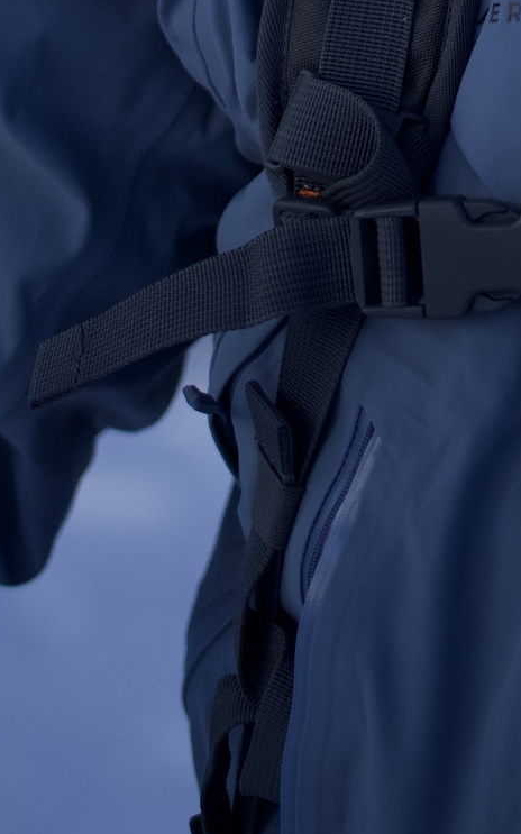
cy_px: -767
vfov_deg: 8.1
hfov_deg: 5.3
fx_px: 5615
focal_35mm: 247
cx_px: 834
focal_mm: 50
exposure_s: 1/640
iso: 500
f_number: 1.6
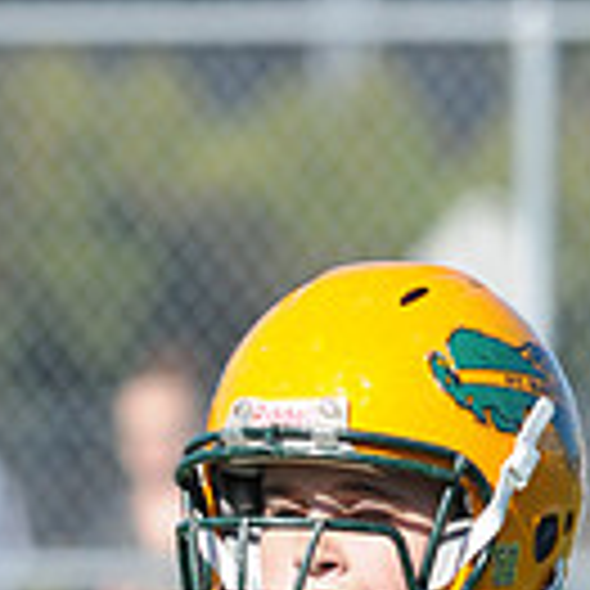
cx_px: 268
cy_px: 1261
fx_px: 32531
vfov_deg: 1.0
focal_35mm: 1687
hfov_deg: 1.0
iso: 200
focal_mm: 300
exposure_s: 1/500
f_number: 7.1
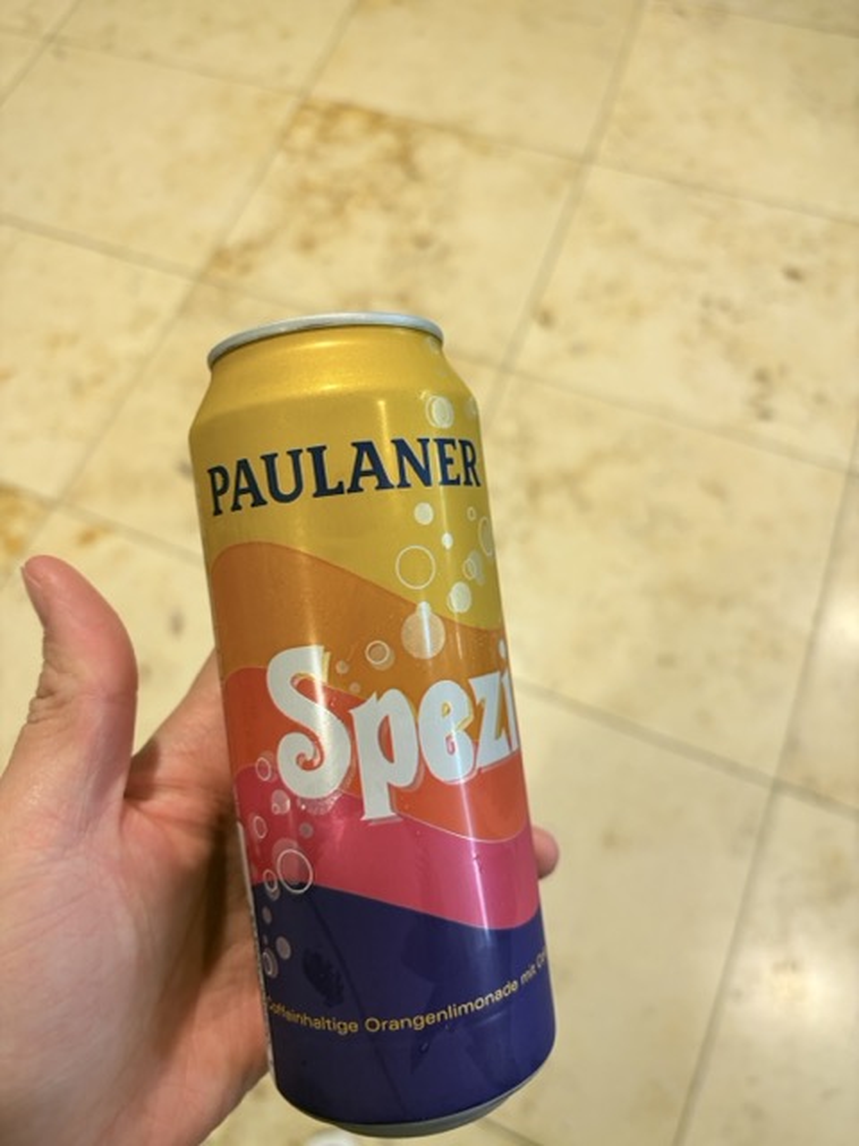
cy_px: 573
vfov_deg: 67.3
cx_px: 430
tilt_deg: -64.7
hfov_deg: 53.1
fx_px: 860
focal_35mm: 26
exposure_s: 1/53
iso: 100
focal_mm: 5.96
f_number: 1.6
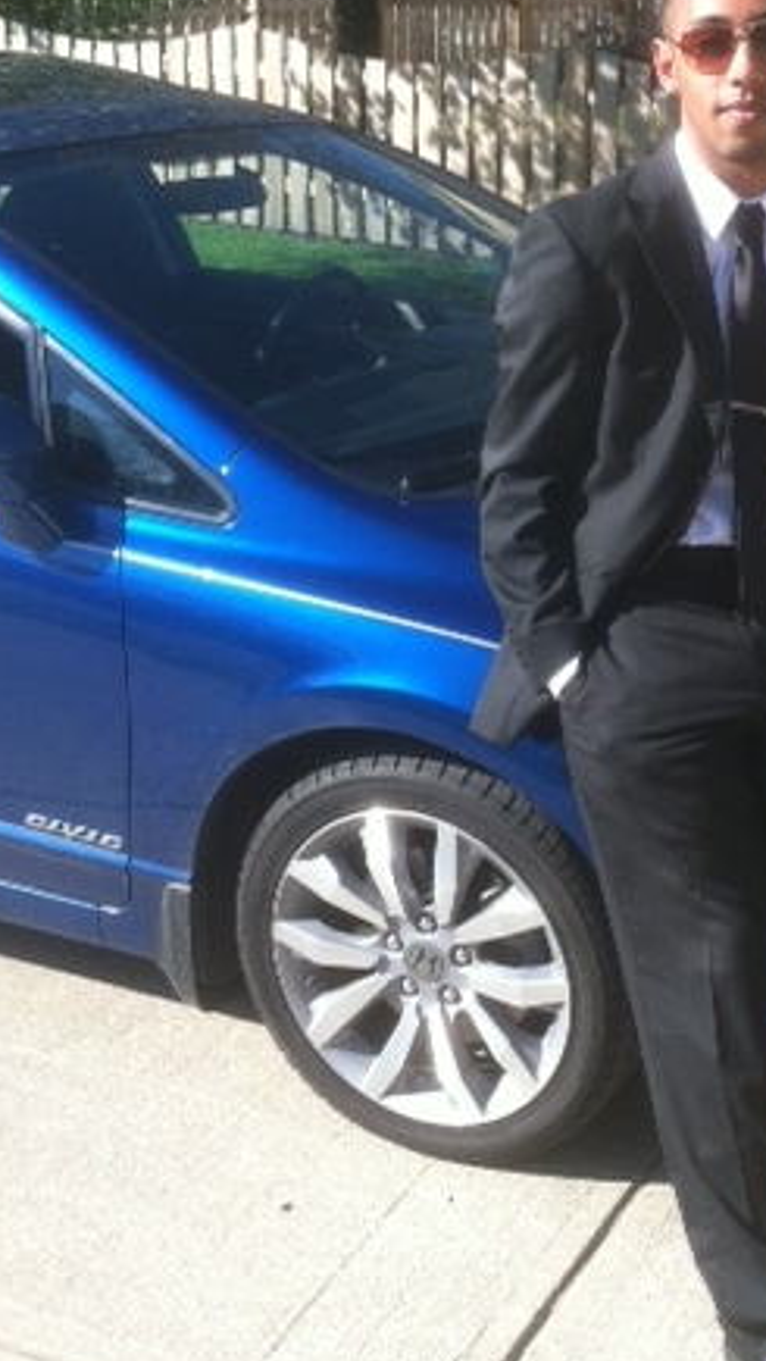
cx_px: 660
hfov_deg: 21.1
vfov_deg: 37.2
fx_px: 2020
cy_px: 601
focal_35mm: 56
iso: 80
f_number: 2.8
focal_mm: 3.85
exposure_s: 1/435
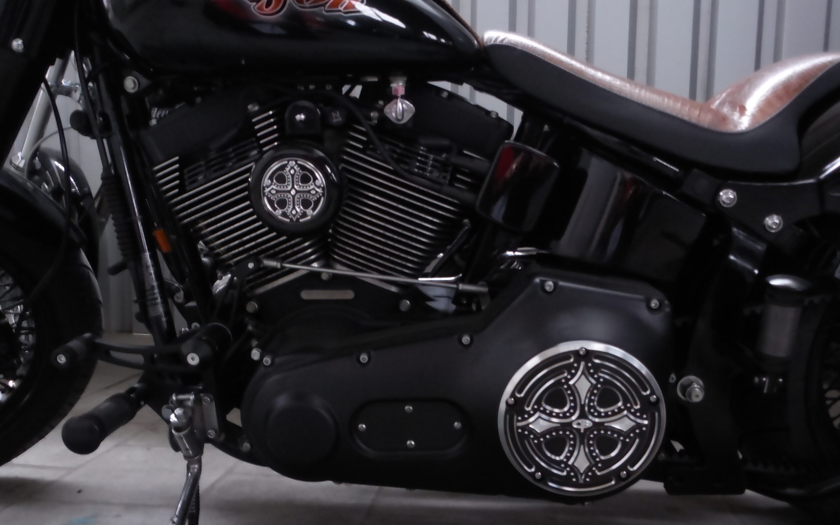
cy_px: 306
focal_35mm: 30
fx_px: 687
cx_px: 423
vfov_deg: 41.7
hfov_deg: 62.9
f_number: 3.5
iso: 400
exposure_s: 1/2
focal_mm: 5
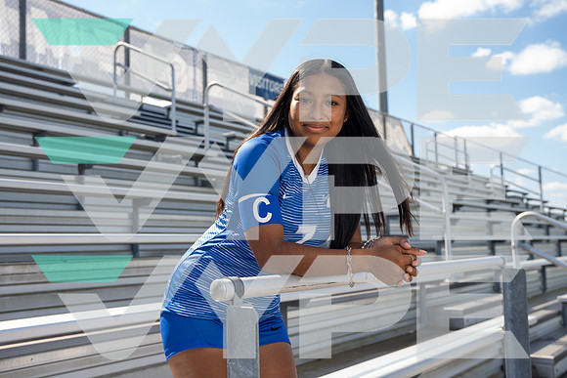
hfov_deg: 49.5
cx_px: 284
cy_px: 189
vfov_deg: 34.2
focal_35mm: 39
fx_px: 614
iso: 50
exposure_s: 1/200
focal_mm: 39
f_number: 4.5
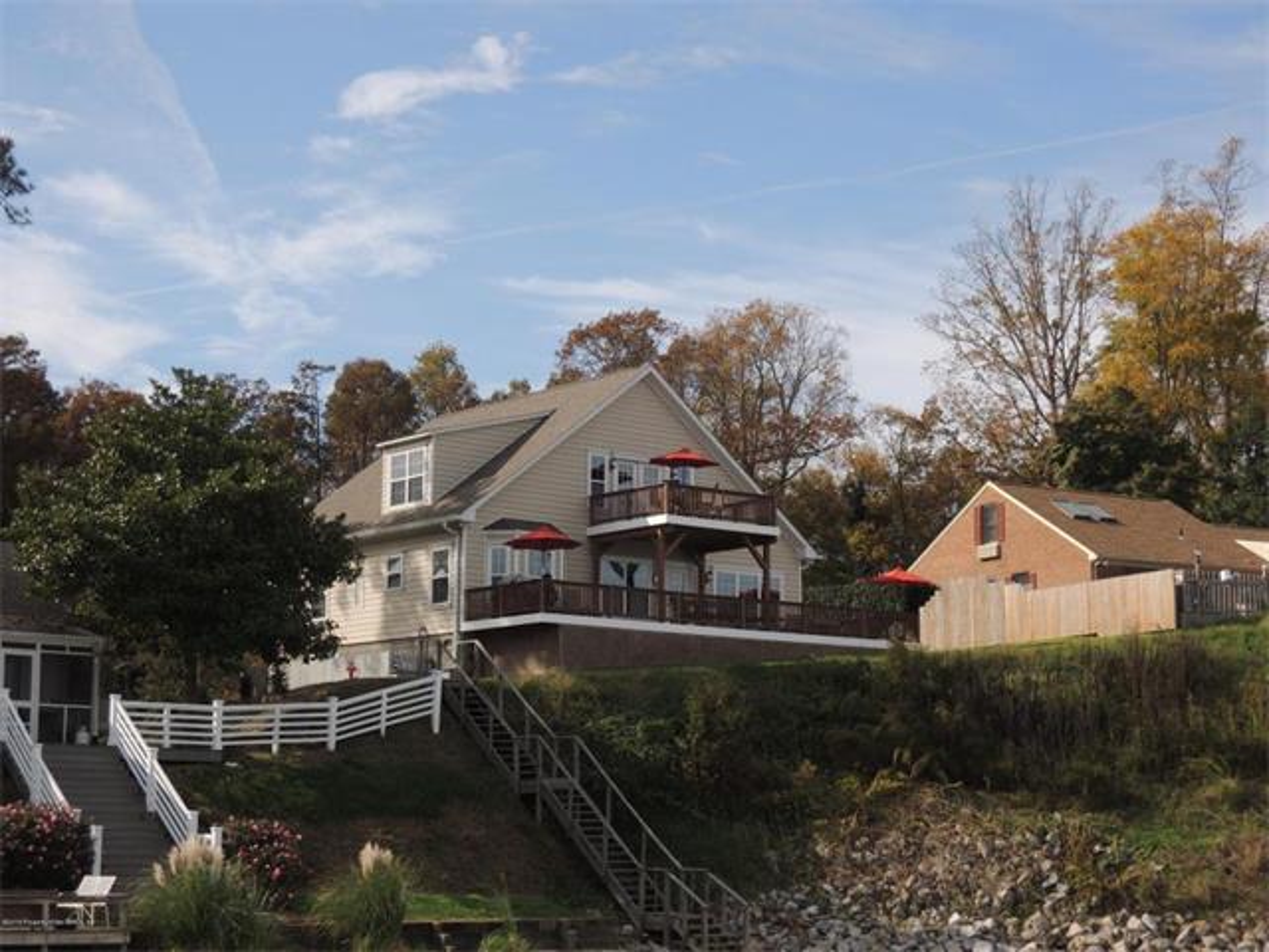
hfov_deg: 31.2
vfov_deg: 23.7
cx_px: 634
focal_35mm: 62
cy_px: 476
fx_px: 2273
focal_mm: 11.1
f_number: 4.2
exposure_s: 1/800
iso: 100
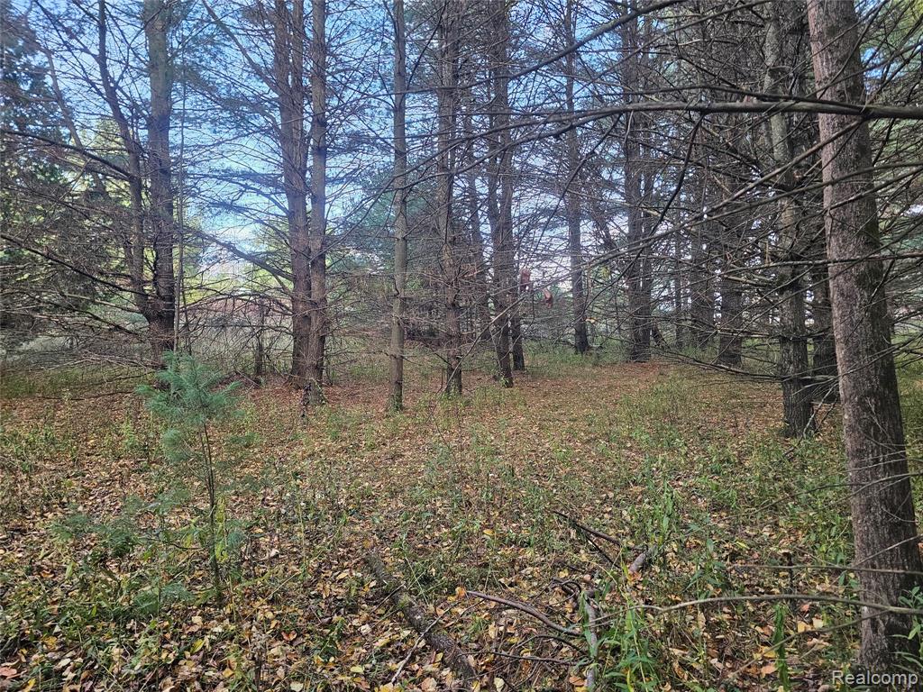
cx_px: 462
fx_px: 613
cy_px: 346
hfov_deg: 73.9
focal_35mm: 23
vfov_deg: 58.9
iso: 100
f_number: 1.7
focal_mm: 6.3
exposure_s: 1/120
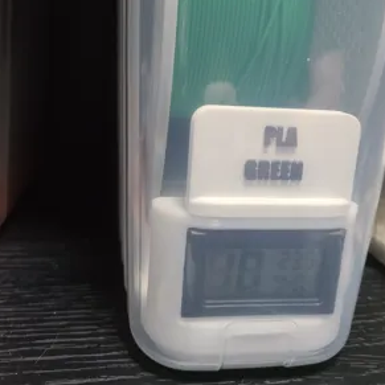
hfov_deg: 48.4
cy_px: 132
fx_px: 428
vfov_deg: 47.8
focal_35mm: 34
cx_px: 194
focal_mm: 5.9
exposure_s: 1/40
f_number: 2
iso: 500
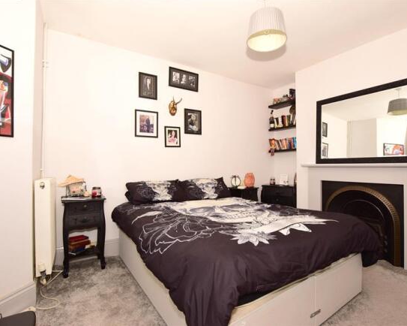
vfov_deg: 76.9
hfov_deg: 89.6
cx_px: 208
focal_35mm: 17
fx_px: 205
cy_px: 163
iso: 200
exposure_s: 1/60
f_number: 5.6
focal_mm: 10
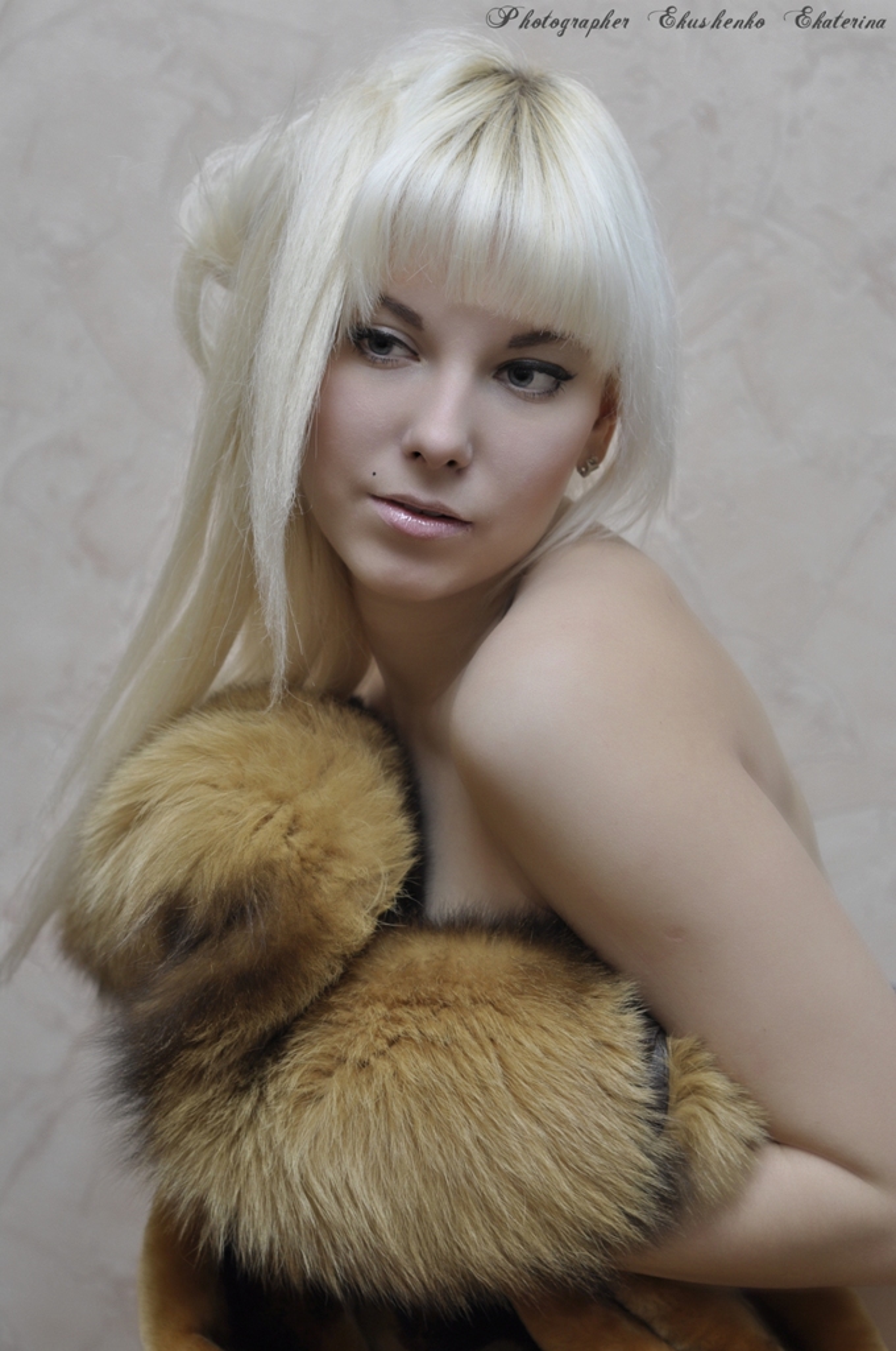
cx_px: 448
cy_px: 676
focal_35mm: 75
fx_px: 2807
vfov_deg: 27.0
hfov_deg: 18.1
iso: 200
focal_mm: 50
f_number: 3.5
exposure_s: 1/200
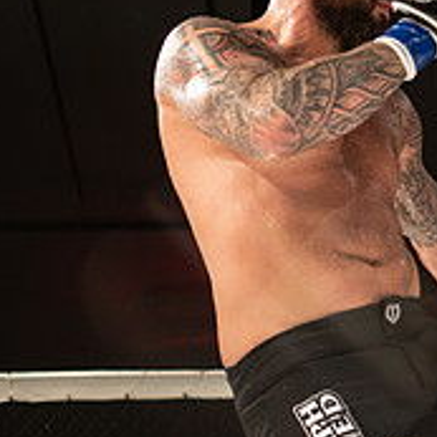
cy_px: 335
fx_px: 2114
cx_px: 632
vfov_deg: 11.8
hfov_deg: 11.4
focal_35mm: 148
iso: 1250
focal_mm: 48
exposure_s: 1/1000
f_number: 2.8
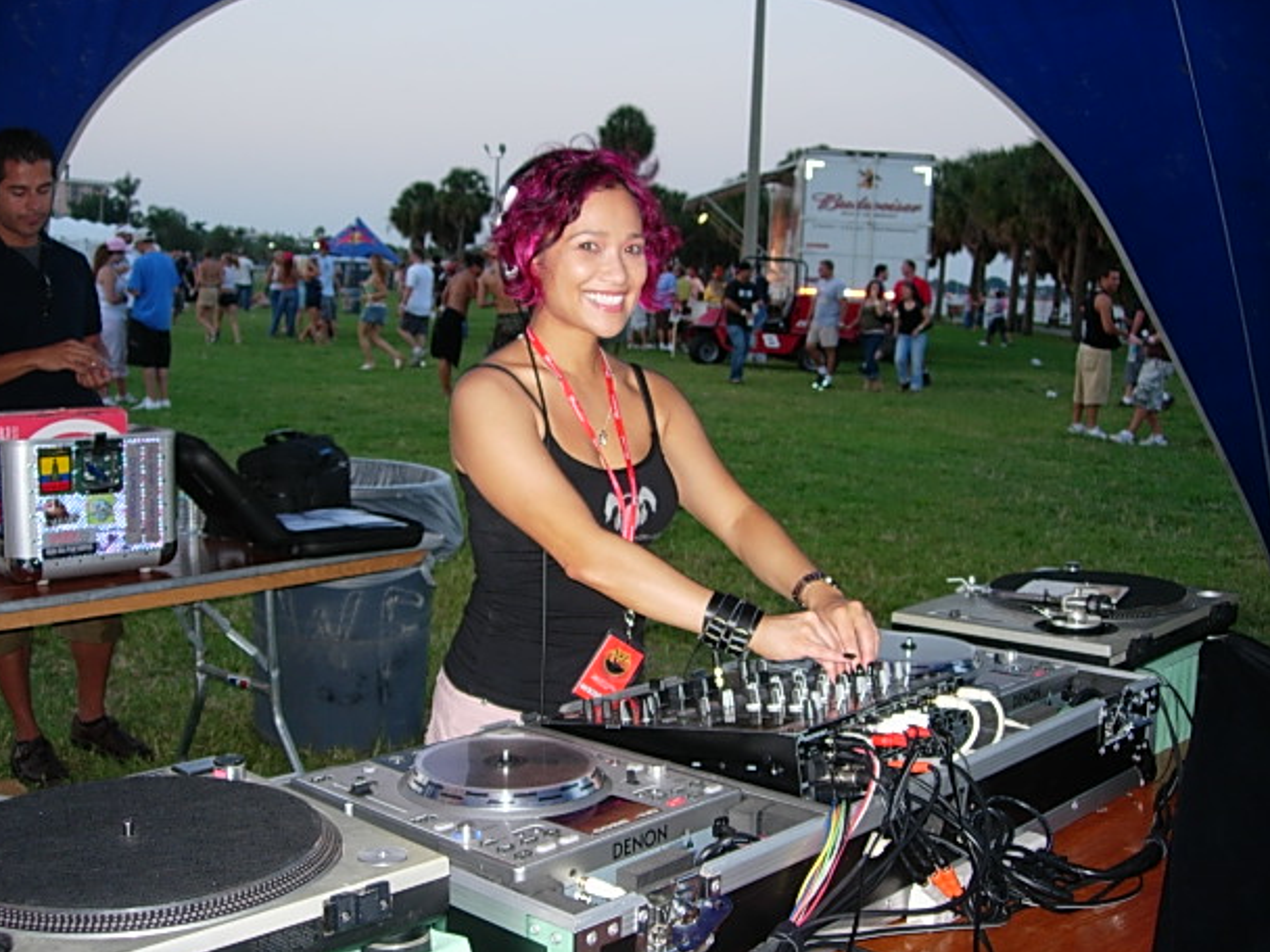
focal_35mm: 40
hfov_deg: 46.8
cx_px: 606
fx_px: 1468
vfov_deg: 36.0
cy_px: 459
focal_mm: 7.8
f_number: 2.8
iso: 64
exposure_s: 1/64
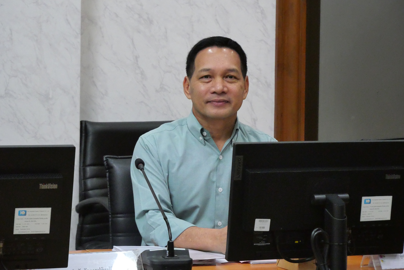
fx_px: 1392
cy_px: 135
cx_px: 202
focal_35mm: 124
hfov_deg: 16.5
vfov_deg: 11.1
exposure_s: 1/125
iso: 6400
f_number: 5.6
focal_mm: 60
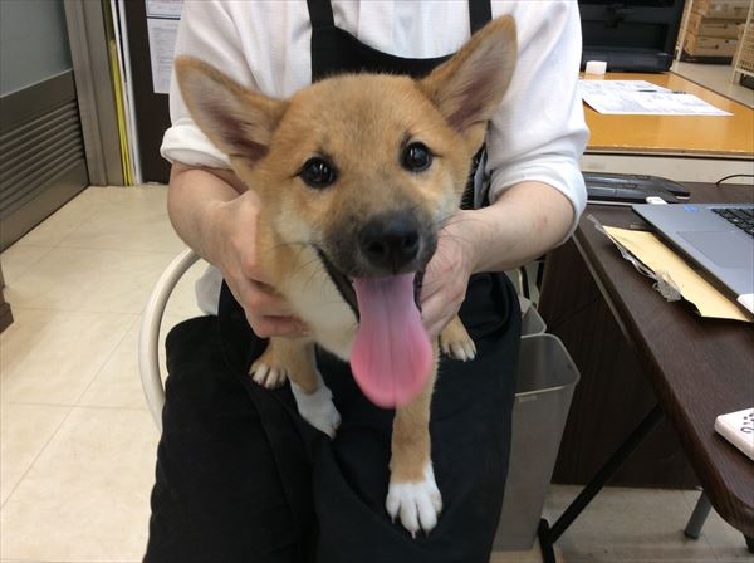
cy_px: 282
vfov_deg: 44.0
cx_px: 377
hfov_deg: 56.9
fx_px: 696
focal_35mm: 32
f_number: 2.4
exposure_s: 1/24
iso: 40
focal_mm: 3.3
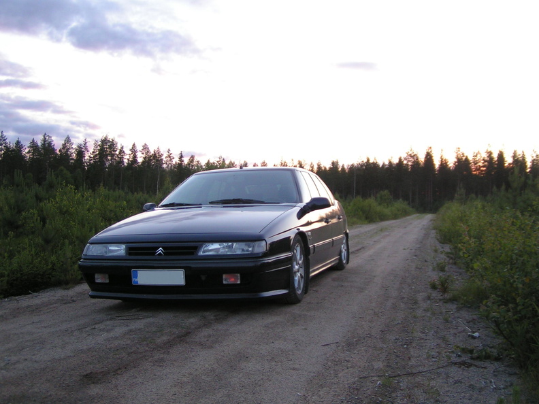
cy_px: 202
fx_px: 592
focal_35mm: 38
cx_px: 270
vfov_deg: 37.7
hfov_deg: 49.0
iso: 100
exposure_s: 1/40
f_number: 2.8
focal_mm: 5.8
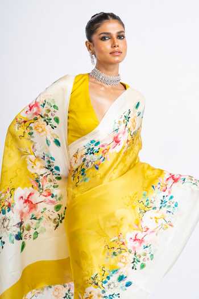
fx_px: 705
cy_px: 150
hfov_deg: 16.1
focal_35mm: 85
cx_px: 100
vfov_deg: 23.9
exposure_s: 1/160
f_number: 13
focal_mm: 85
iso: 200
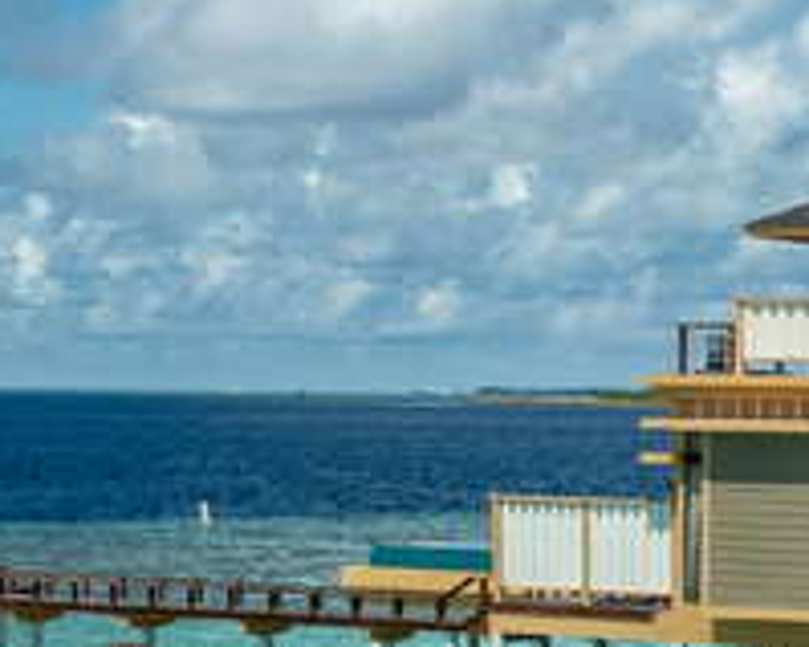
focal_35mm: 141
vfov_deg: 10.9
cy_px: 486
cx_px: 1183
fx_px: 3374
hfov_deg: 13.0
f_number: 5.6
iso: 100
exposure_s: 1/400
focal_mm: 12.29
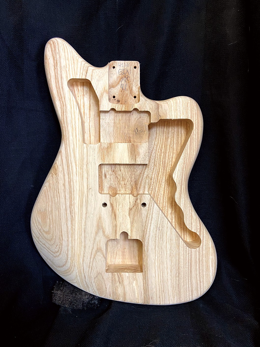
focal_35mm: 26
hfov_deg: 53.1
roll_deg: +1.8
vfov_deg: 67.3
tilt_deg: -10.8
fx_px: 260
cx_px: 130
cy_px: 174
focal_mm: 4.25
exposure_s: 1/60
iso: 160
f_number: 1.8
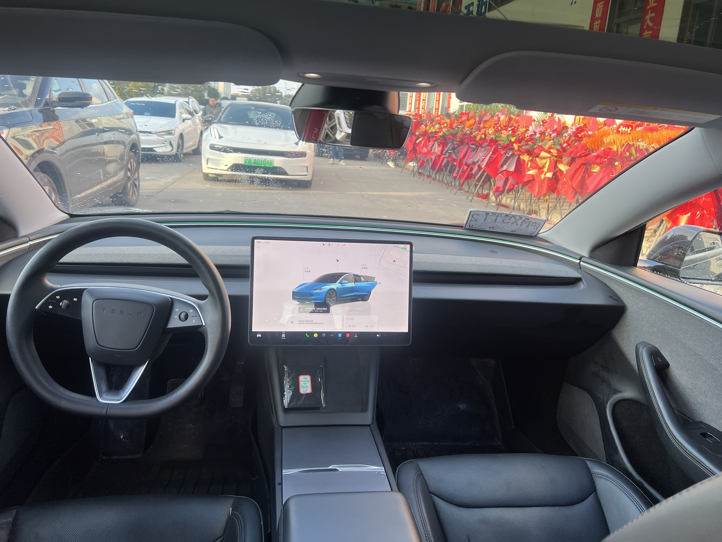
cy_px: 271
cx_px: 361
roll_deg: -4.0
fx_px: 542
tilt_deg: -15.4
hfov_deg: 67.3
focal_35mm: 26
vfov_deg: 53.1
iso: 40
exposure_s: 1/155
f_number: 1.5
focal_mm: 5.7
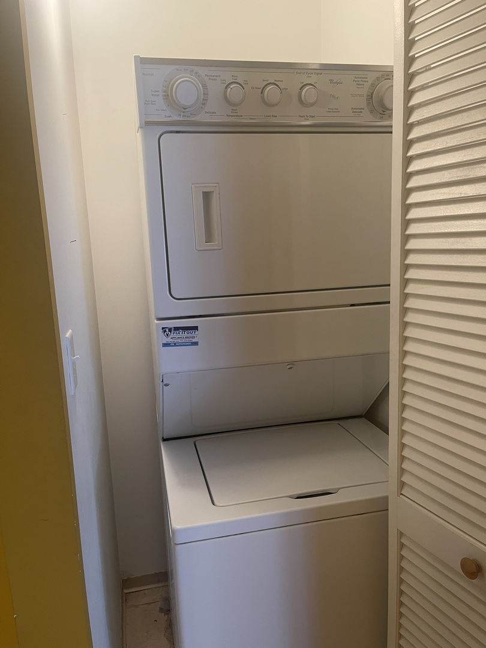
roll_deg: +1.8
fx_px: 468
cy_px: 324
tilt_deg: -10.5
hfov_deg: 54.9
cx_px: 243
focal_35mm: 25
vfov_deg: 69.4
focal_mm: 5.1
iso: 125
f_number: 1.6
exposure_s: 1/60
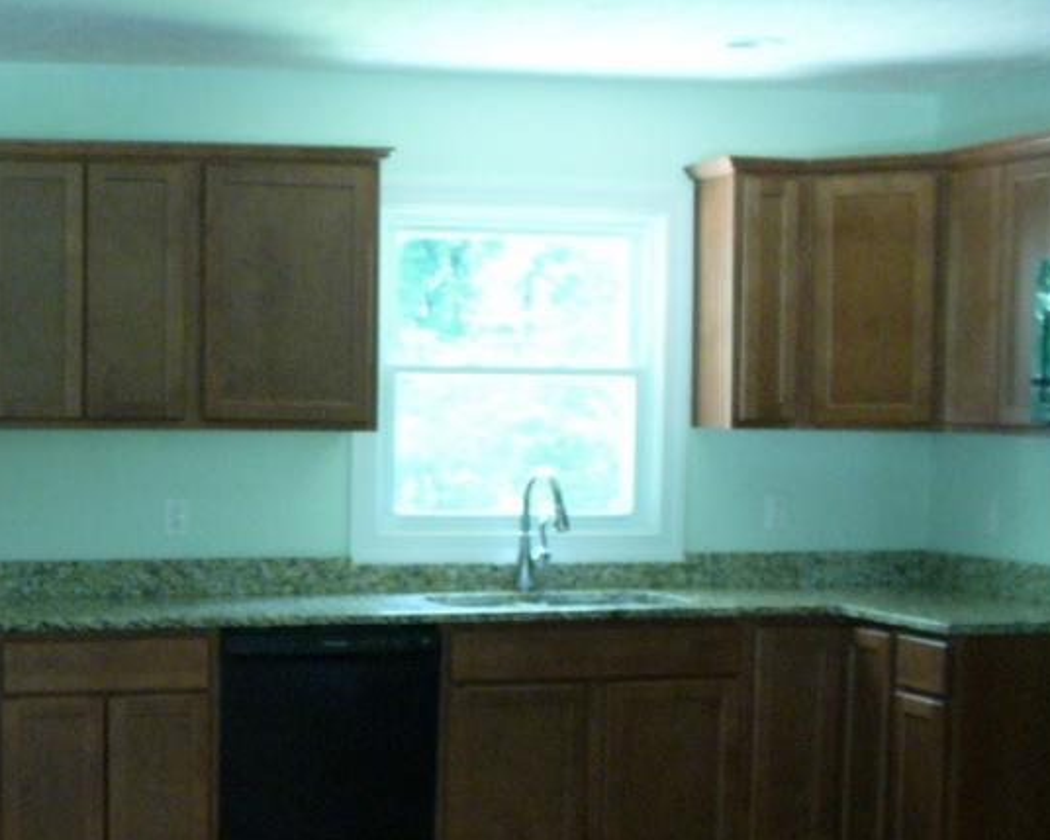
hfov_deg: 26.4
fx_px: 2145
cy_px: 625
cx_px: 74
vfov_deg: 22.0
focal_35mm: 69
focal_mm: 6.1
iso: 200
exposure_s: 1/8
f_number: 2.8
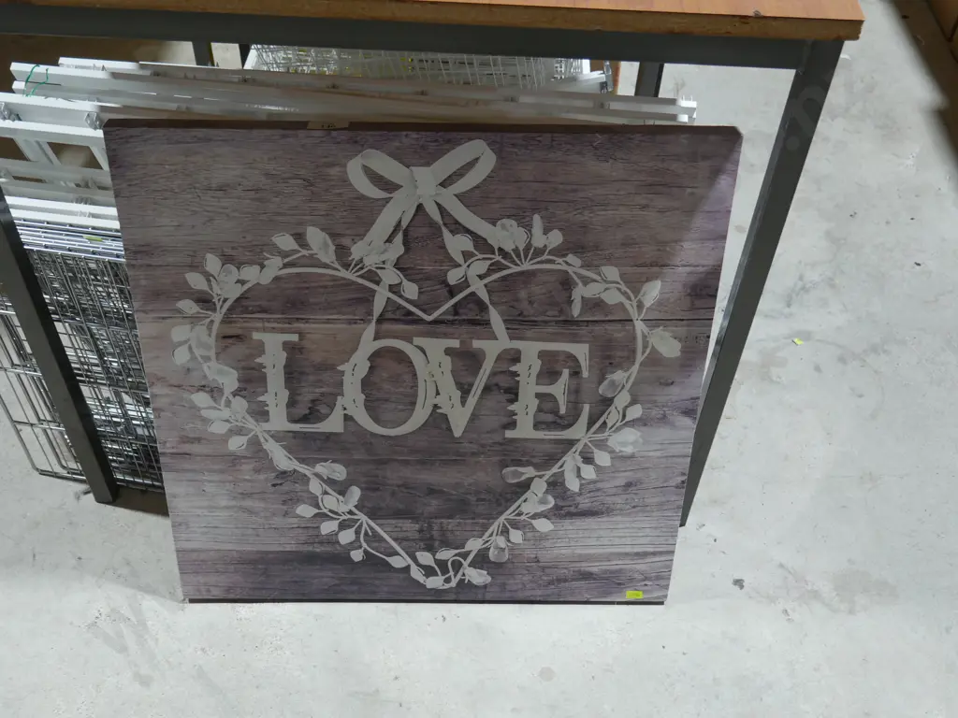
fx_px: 1052
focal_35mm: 38
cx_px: 479
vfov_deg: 37.7
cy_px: 359
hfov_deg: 49.0
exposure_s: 1/60
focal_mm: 19
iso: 400
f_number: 4.1
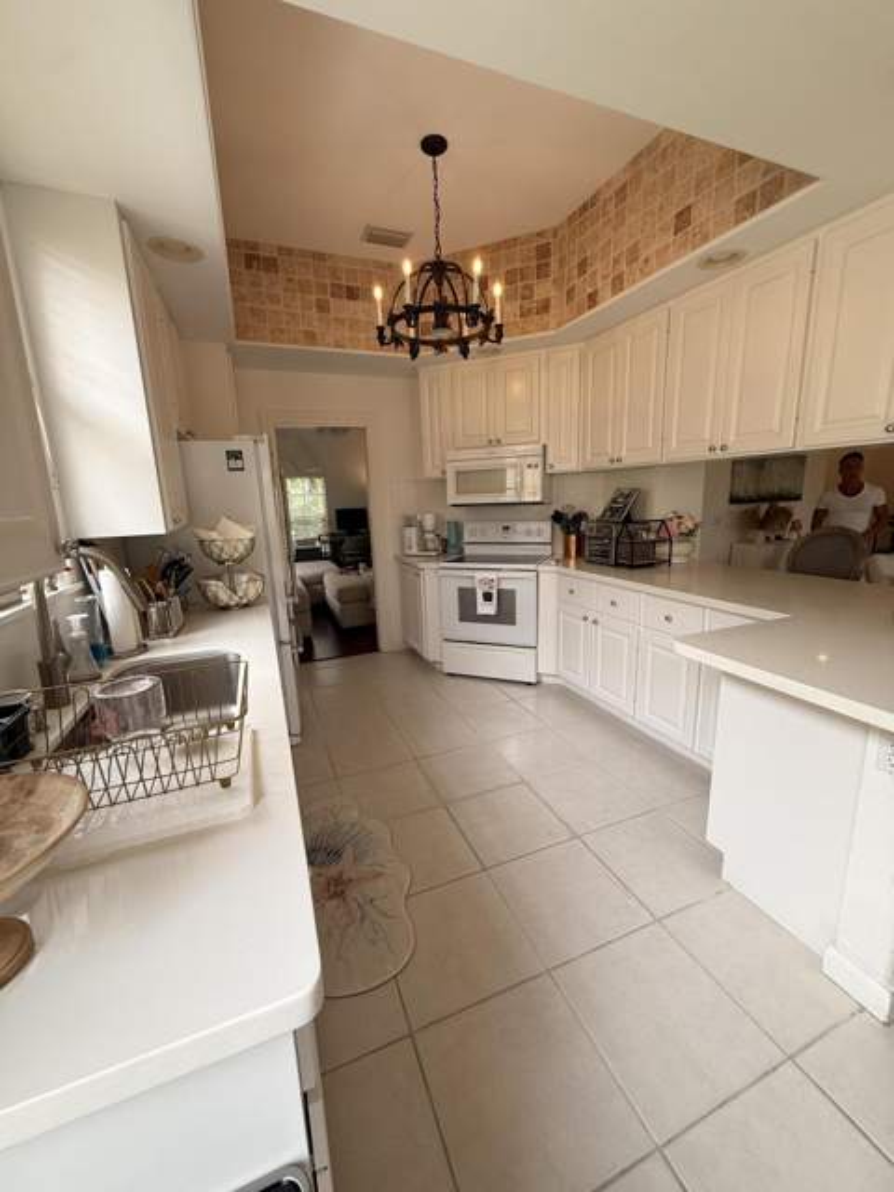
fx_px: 482
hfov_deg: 85.7
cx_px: 447
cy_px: 596
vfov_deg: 102.1
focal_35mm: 14
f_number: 2.2
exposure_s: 1/120
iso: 64
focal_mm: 2.22
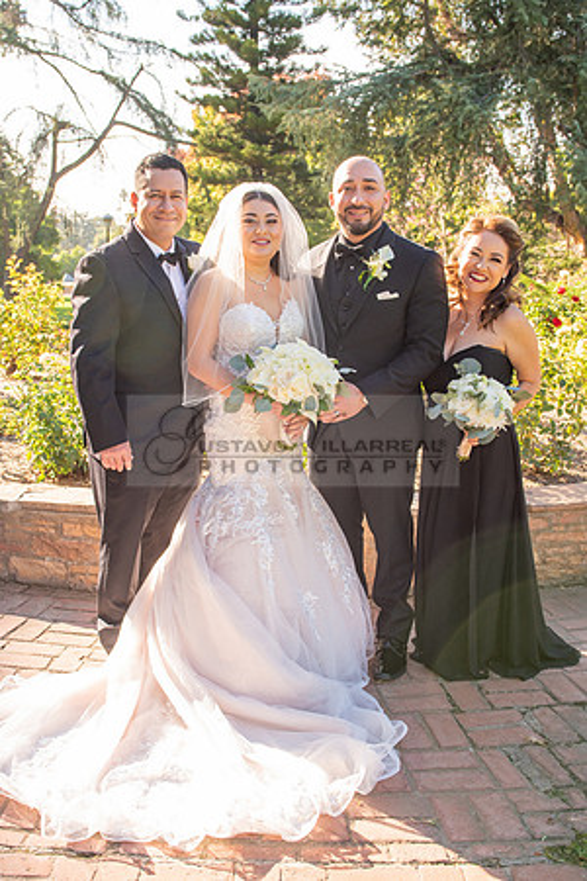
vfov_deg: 46.4
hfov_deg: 31.9
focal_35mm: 42
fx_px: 1026
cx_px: 258
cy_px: 440
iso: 200
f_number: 5.6
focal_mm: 28
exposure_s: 1/250
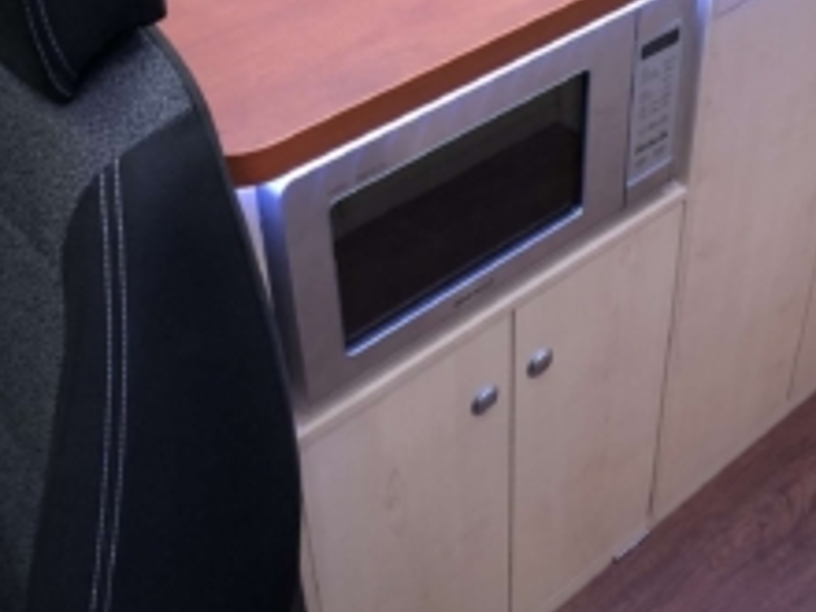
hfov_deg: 37.2
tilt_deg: -36.3
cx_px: 530
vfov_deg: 28.1
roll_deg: -1.0
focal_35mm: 51
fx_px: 1202
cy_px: 145
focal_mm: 4
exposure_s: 1/15
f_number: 1.8
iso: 40
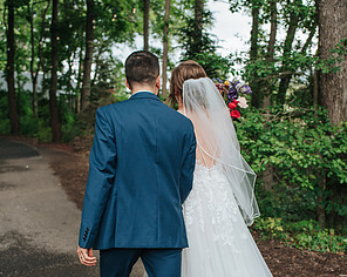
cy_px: 219
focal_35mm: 50
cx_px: 172
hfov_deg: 37.4
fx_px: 513
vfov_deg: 29.5
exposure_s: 1/800
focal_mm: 35
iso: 500
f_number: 3.5
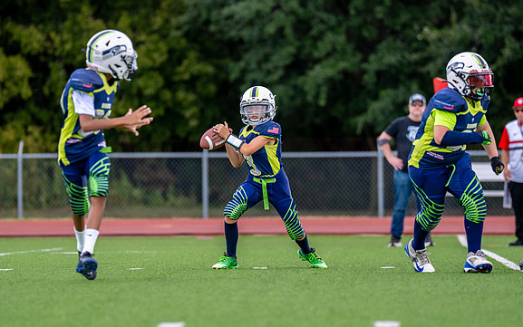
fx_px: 4448
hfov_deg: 6.7
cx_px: 265
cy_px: 158
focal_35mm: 312
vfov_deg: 4.2
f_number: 2.8
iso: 400
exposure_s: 1/2500
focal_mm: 200
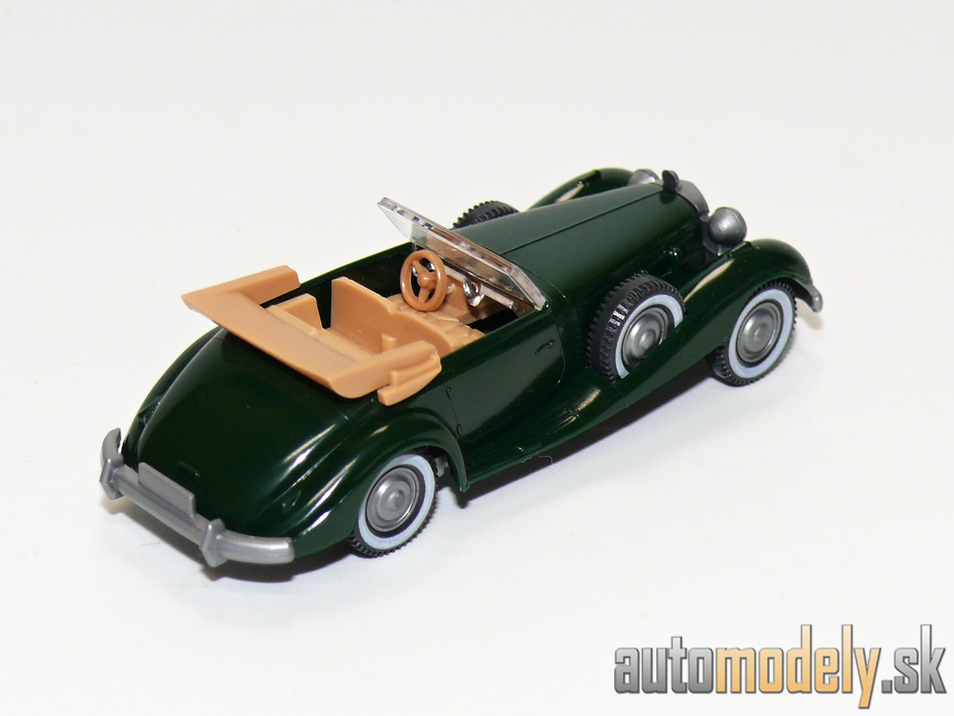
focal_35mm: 135
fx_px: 3721
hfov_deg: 14.6
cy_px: 358
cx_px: 477
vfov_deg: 11.0
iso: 100
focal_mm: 16.1
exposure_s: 1/30
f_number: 4
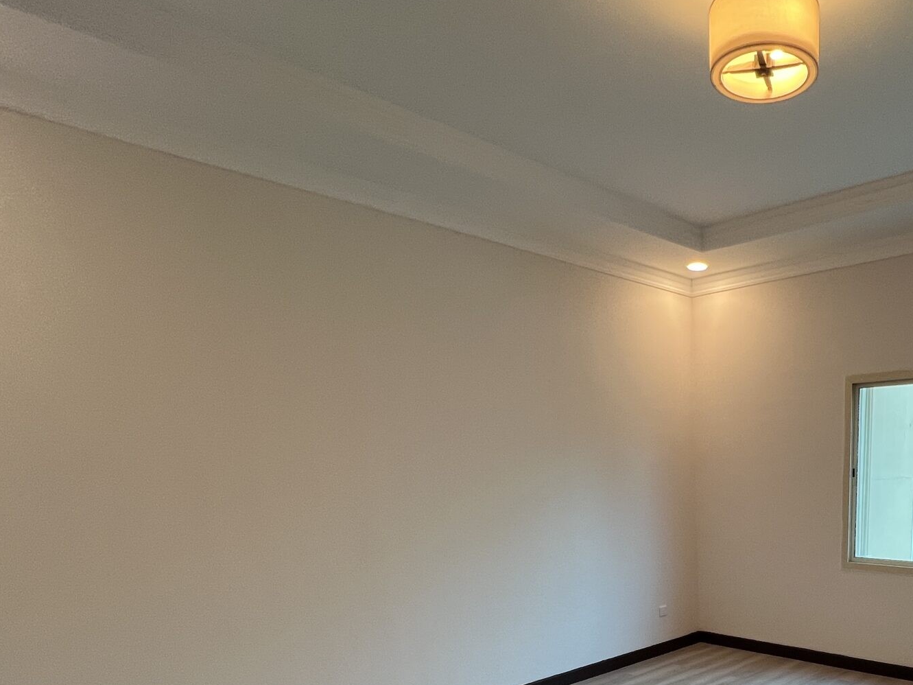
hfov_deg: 63.7
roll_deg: +0.7
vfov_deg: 49.0
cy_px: 617
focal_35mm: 25
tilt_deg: -12.2
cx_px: 722
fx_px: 659
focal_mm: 1.57
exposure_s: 1/100
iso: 100
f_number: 1.8
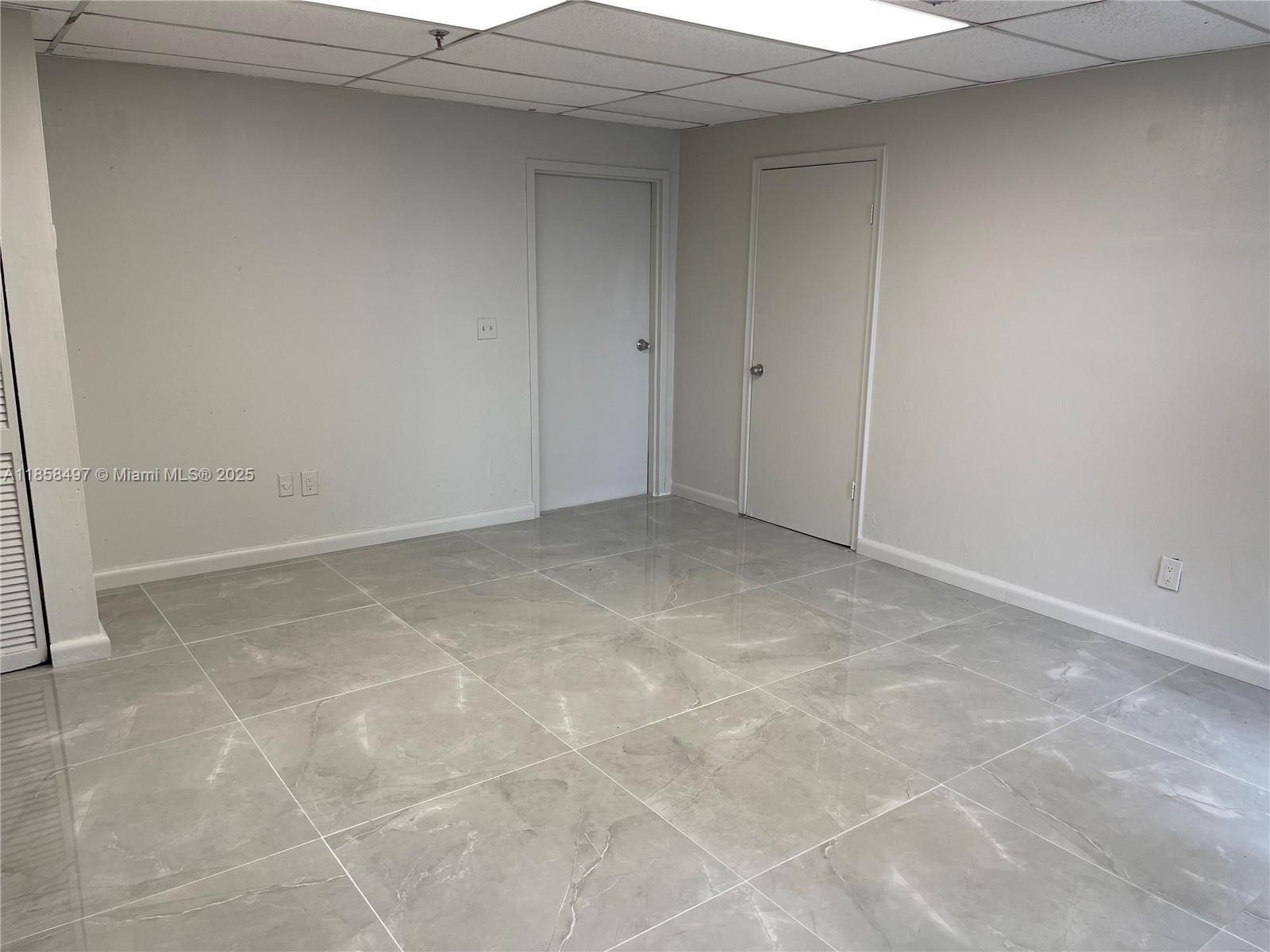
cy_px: 476
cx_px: 635
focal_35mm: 25
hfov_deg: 69.4
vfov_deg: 54.9
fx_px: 917
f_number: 1.6
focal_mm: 5.1
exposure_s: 1/120
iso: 50
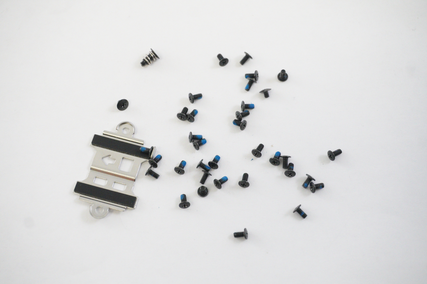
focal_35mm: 60
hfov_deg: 33.4
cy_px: 142
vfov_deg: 22.6
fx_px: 711
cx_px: 214
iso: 6400
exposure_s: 1/320
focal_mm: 40
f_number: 5.6
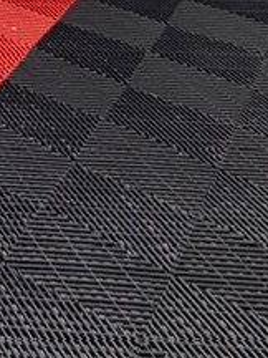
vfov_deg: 16.5
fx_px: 857
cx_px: -516
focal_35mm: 83
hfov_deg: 11.4
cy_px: -399
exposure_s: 1/100
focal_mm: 2.22
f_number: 2.2
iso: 160
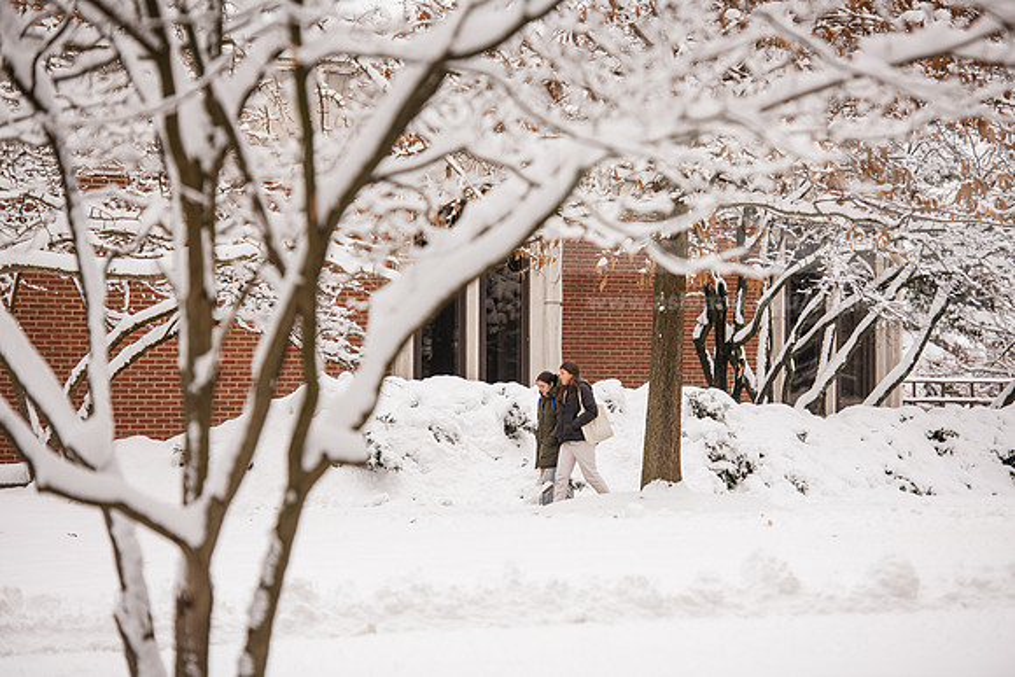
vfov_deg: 9.8
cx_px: 508
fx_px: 3948
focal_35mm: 140
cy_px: 338
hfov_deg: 14.7
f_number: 3.5
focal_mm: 140
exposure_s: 1/500
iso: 160
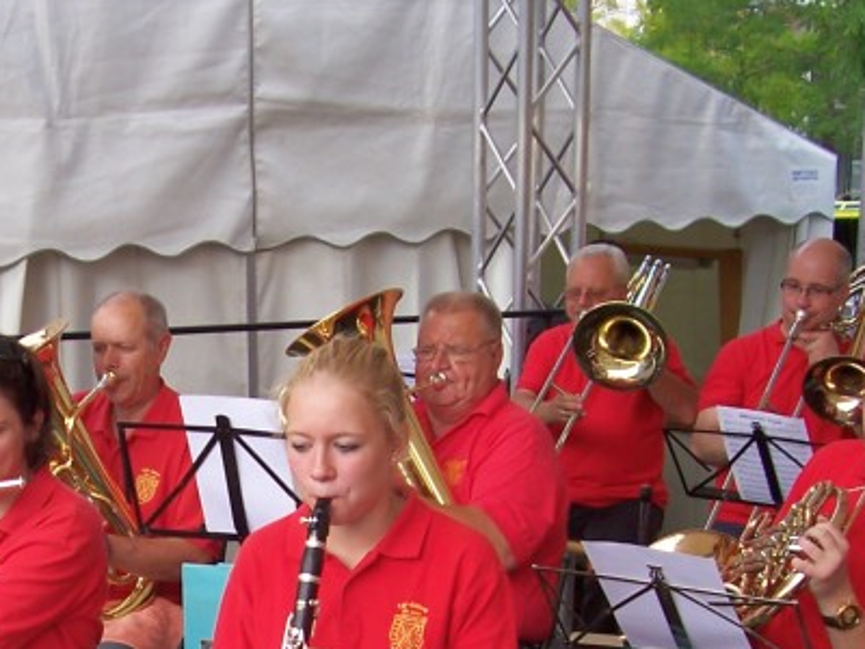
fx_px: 1699
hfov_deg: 28.0
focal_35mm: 68
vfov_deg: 21.0
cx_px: 177
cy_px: 630
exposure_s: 1/250
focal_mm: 5.6
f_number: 2.7
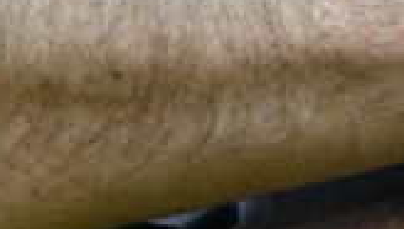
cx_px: 514
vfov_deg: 0.6
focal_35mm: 2153
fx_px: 23113
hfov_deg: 1.0
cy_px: -717
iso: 500
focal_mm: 135
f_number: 5.3
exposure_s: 1/250
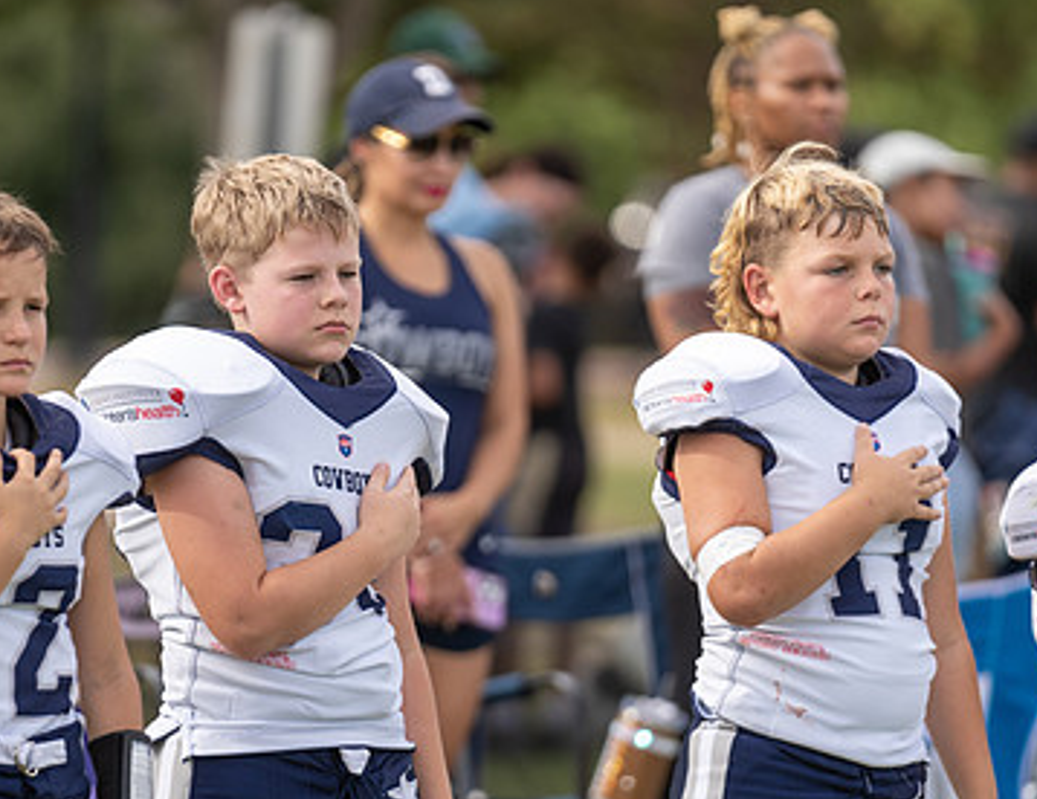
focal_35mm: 370
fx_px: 11197
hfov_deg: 5.3
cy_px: 556
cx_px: 360
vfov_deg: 4.1
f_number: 2.8
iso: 160
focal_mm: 200
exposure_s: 1/1250
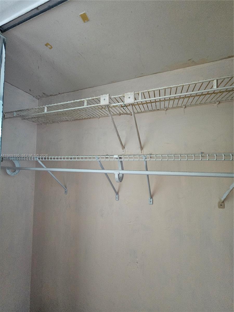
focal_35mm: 13
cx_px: 117
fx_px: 117
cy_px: 156
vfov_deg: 106.2
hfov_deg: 89.9
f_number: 2.2
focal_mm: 2.2
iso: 640
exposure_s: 1/30
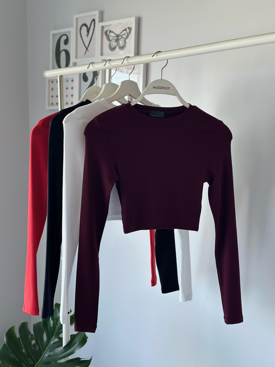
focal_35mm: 48
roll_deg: -0.2
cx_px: 138
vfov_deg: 39.7
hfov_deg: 30.3
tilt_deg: -1.8
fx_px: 508
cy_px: 184
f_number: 1.78
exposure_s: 1/91
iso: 125
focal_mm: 6.86
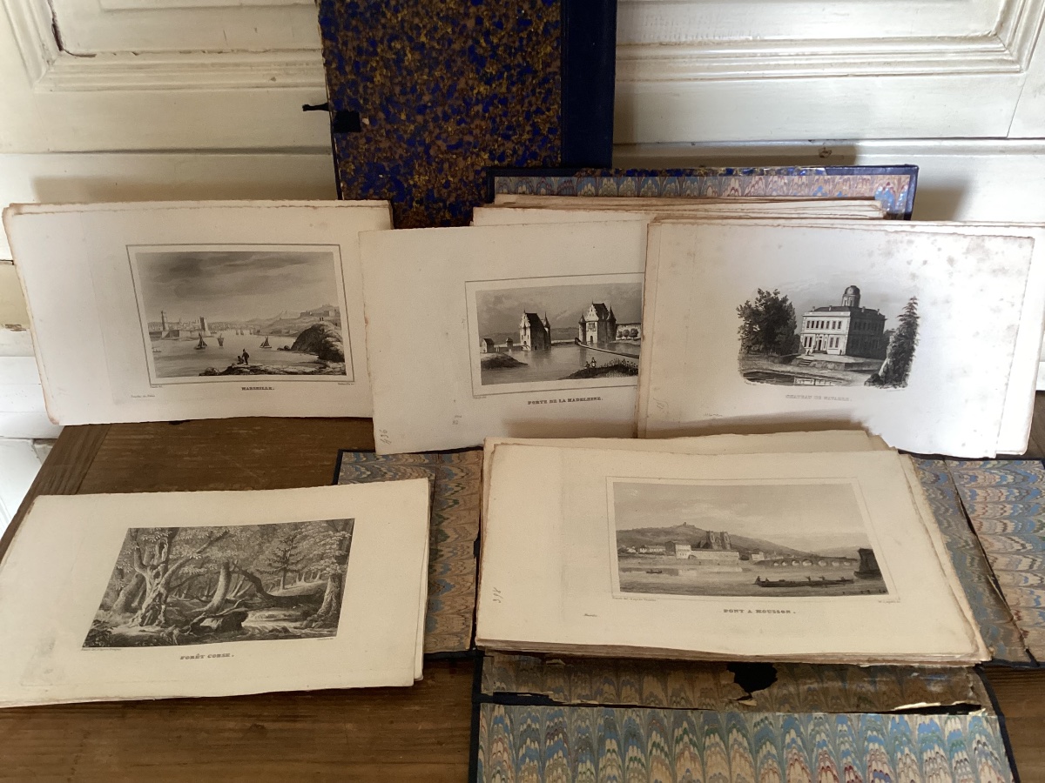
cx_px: 522
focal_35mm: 31
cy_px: 392
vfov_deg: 45.4
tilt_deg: -39.0
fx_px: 936
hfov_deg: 58.4
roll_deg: -2.4
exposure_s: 1/50
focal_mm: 3.3
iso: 200
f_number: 2.4
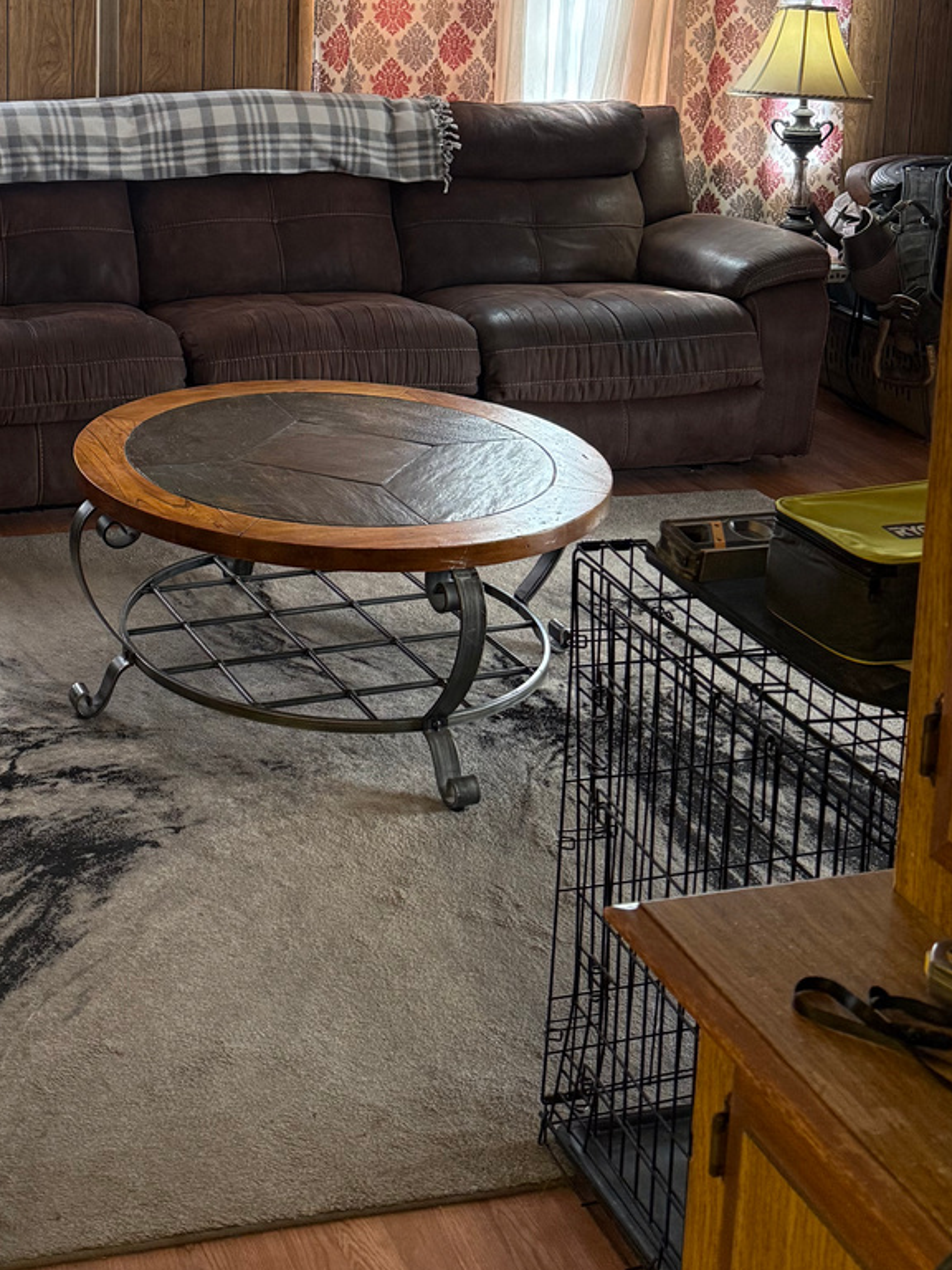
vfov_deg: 37.5
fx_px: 1760
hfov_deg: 29.3
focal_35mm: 48
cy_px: 169
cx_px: 145
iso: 250
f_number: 1.78
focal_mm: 6.76
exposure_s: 1/120
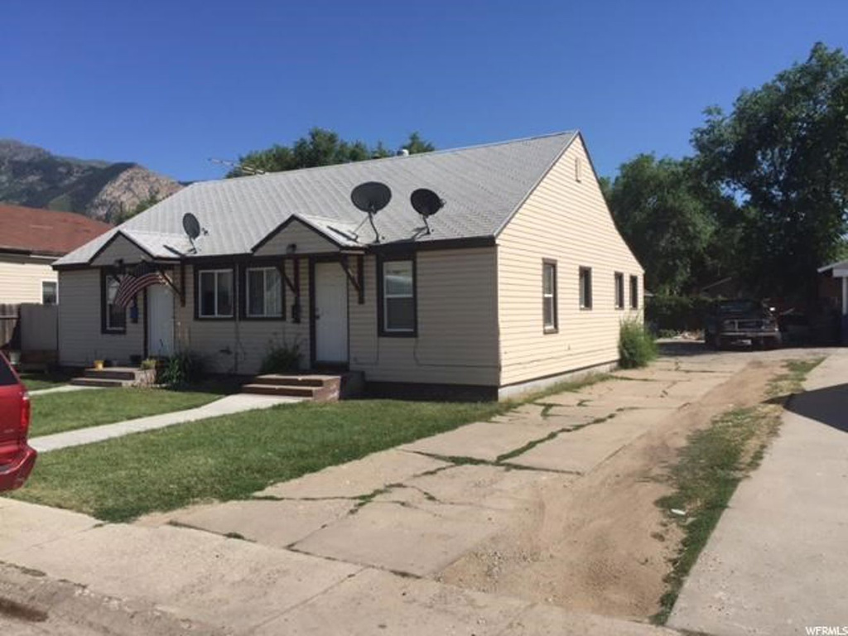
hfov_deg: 61.7
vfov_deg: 48.2
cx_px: 424
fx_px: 710
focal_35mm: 29
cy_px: 318
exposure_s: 1/2639
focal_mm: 4.15
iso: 32
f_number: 2.2
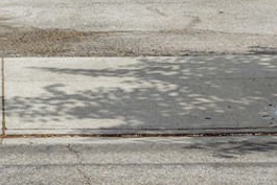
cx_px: -18
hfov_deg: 14.4
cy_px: -101
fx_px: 1070
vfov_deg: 9.6
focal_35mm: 139
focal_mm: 36
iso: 100
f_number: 7.1
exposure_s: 1/250
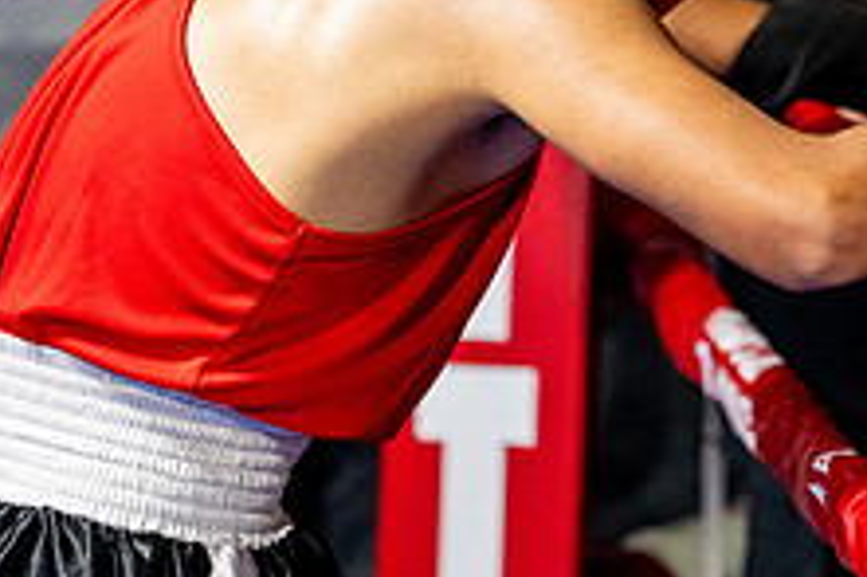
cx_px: 1063
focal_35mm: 239
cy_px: -128
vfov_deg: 5.7
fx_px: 5751
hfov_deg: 8.5
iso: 4000
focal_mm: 91
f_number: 2
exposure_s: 1/1000
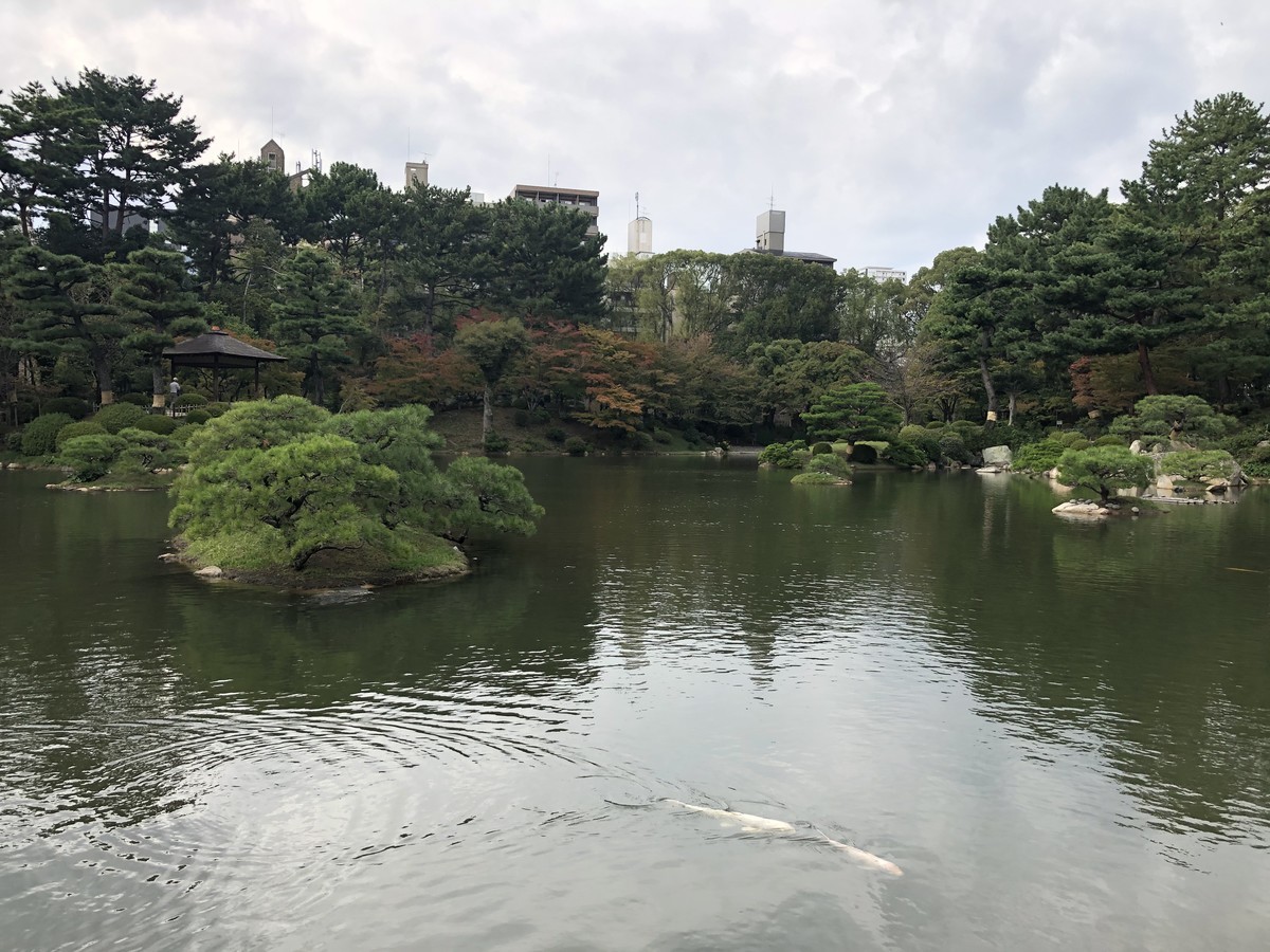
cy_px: 476
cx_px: 635
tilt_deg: -2.1
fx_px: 1027
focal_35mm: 28
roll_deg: -2.0
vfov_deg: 49.7
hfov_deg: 63.4
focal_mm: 3.99
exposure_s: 1/674
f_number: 1.8
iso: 20
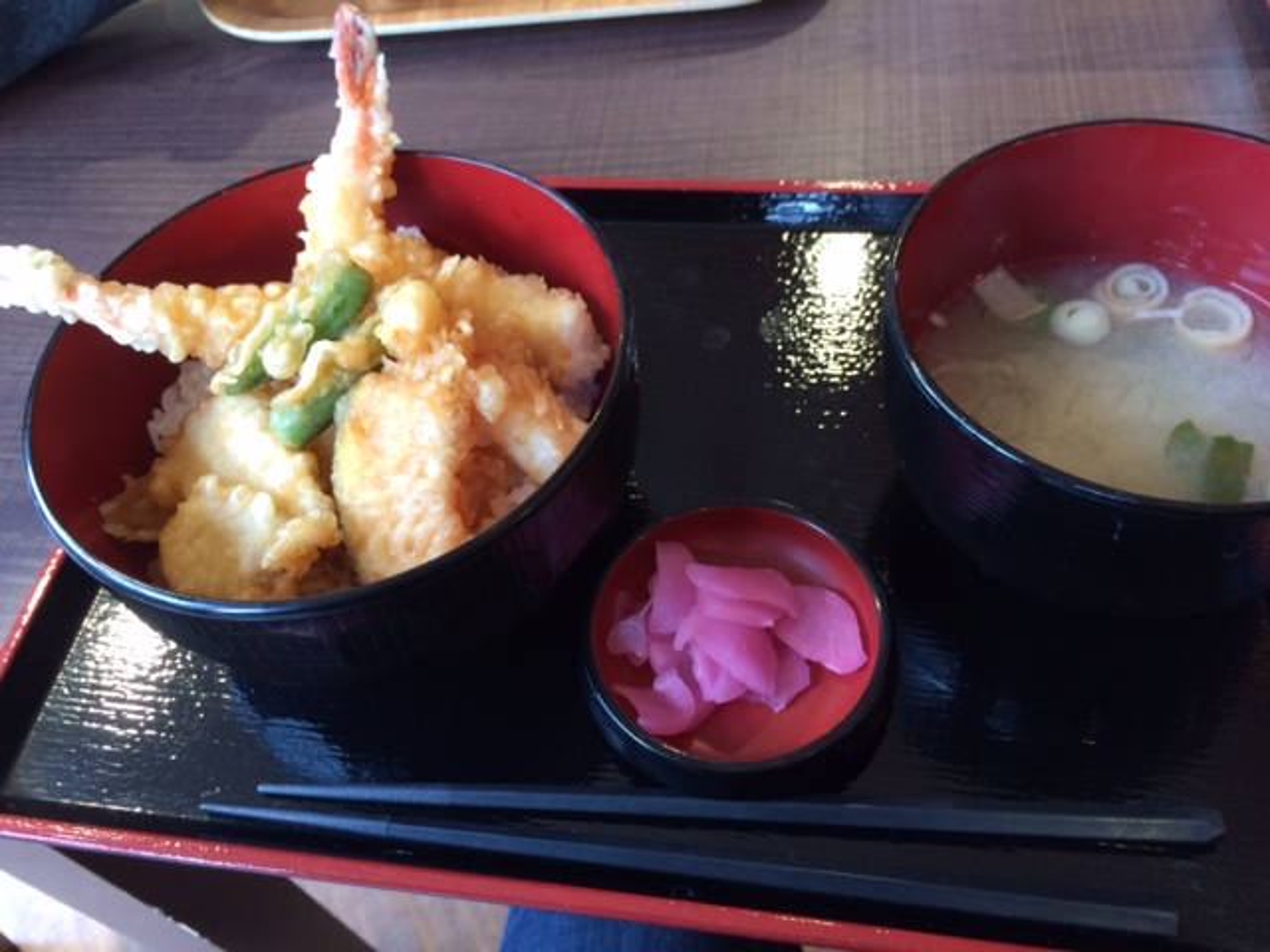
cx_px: 635
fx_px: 1064
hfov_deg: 61.7
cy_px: 476
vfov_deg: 48.2
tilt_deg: -54.2
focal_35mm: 29
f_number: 2.2
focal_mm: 4.15
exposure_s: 1/30
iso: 100
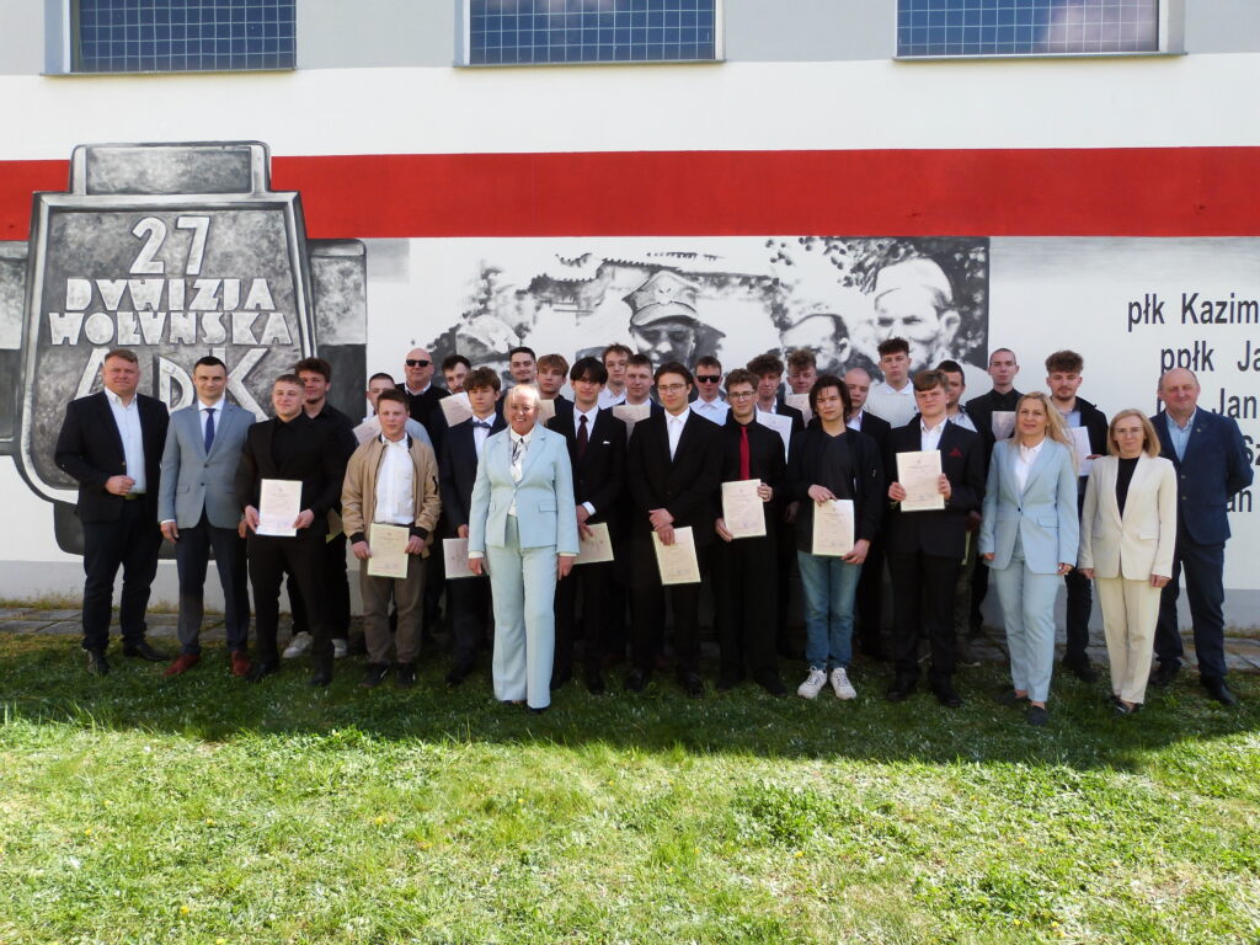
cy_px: 472
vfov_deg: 54.9
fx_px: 910
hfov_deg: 69.4
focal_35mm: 25
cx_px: 630
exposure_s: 1/250
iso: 100
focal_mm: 4.5
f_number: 4
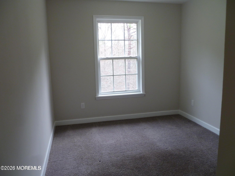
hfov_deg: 63.4
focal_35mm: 28
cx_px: 118
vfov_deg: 49.7
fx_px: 190
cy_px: 88
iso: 100
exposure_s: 1/30
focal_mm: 5
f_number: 3.3
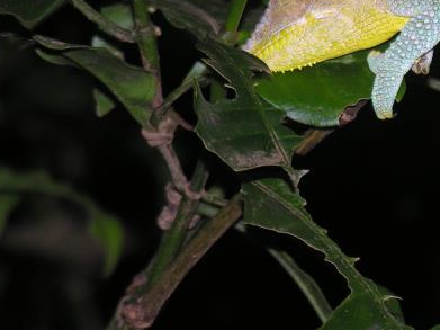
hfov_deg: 3.4
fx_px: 7484
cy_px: 23
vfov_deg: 2.5
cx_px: 441
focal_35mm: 589
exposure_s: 1/60.1
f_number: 4.3
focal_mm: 57.3
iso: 50
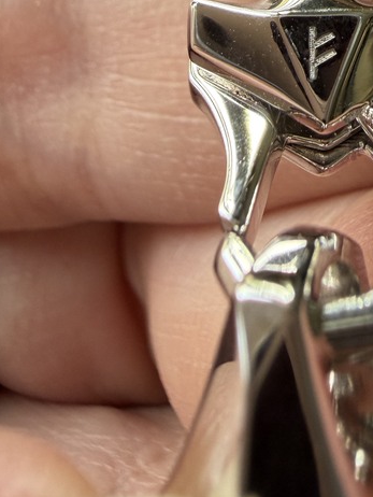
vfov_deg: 31.3
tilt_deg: -76.9
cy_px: -60
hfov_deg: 25.8
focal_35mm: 54
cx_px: 363
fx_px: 775
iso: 160
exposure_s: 1/121
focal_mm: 2.22
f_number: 2.2
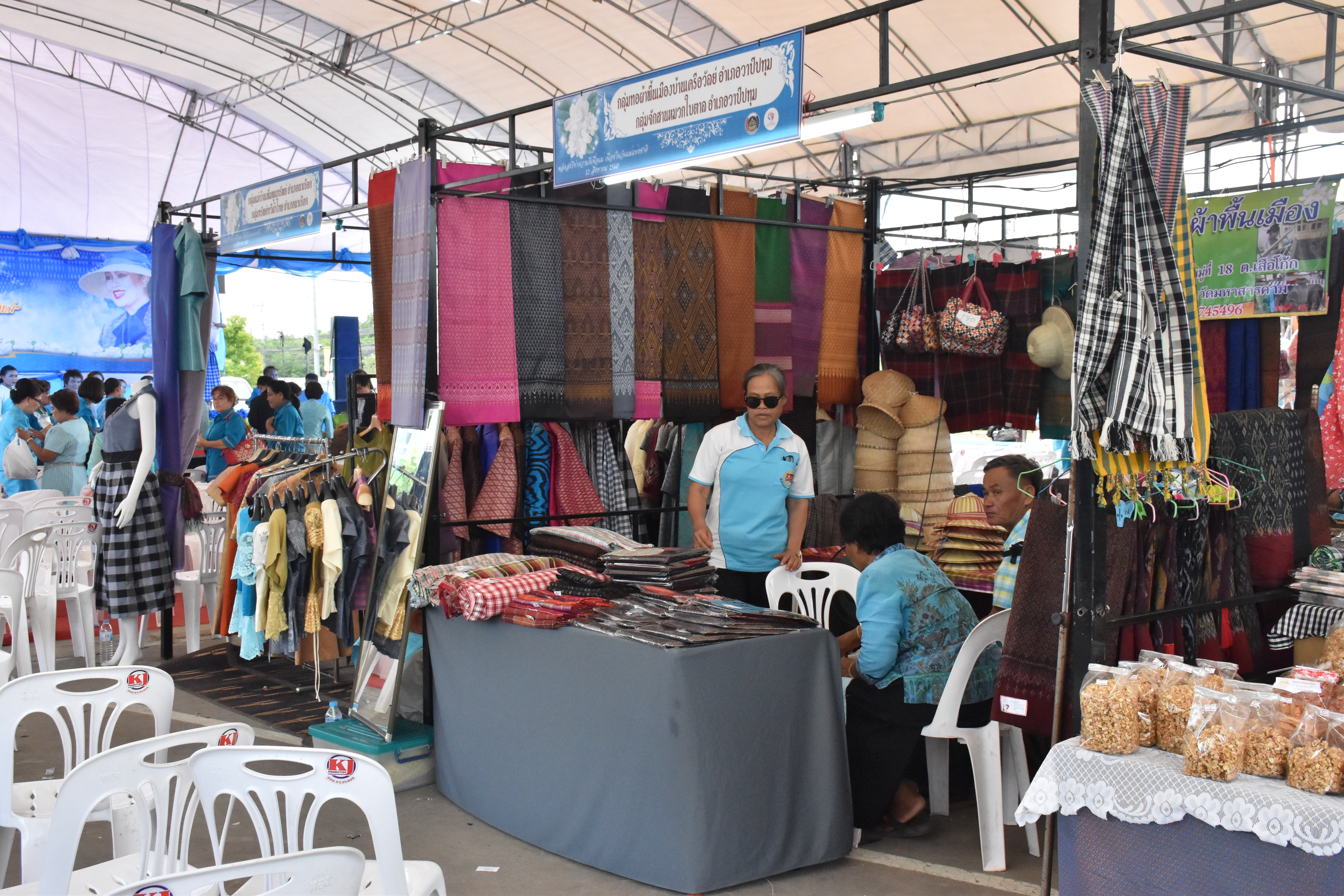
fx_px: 1344
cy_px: 448
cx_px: 672
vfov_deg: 36.9
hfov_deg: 53.1
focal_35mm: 36
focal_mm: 24
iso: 2000
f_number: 9
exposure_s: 1/320
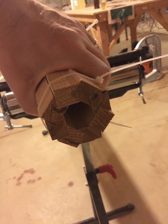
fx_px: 188
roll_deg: +12.7
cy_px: 112
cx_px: 84
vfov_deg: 61.7
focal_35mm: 29
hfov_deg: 48.2
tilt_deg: -28.8
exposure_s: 1/4
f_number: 2.2
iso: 100
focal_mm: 4.15
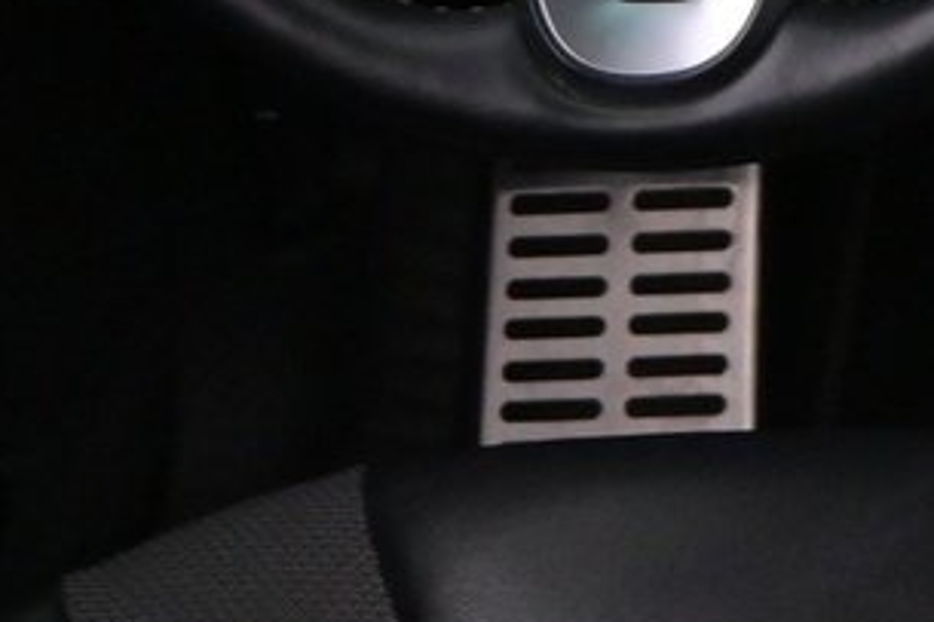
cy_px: -129
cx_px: 2027
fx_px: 4028
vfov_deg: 8.7
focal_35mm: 155
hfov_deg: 11.5
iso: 2500
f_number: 3.8
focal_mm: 19.5
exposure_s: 1/50
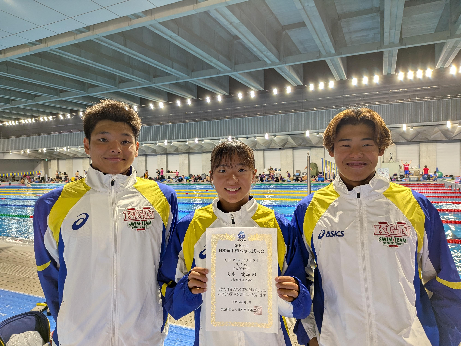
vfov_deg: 56.8
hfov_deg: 71.6
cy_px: 173
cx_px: 230
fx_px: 320
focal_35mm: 24
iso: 33
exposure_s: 1/40
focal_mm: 4.53
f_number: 1.7
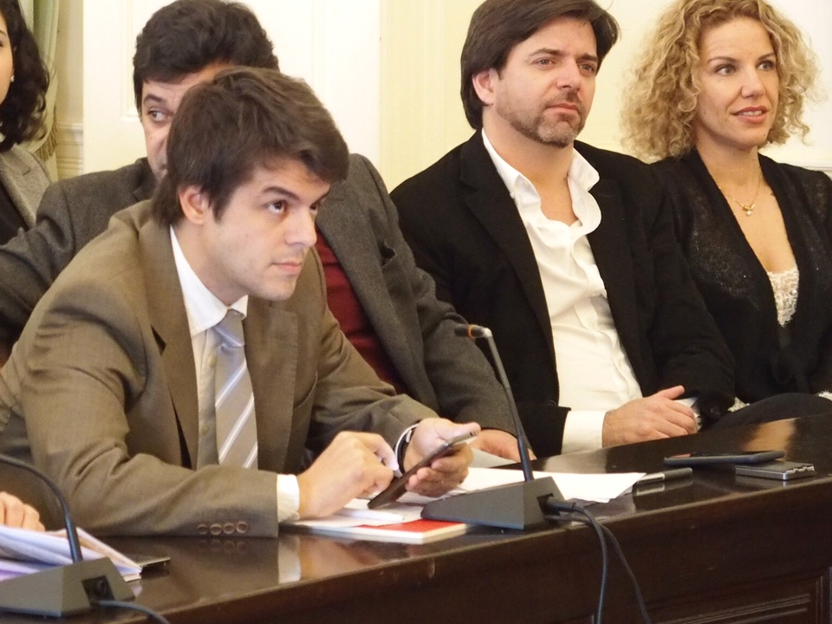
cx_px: 279
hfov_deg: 9.9
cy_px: 212
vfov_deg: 7.4
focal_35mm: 200
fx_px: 4807
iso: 1600
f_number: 2.8
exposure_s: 1/20
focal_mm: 31.8
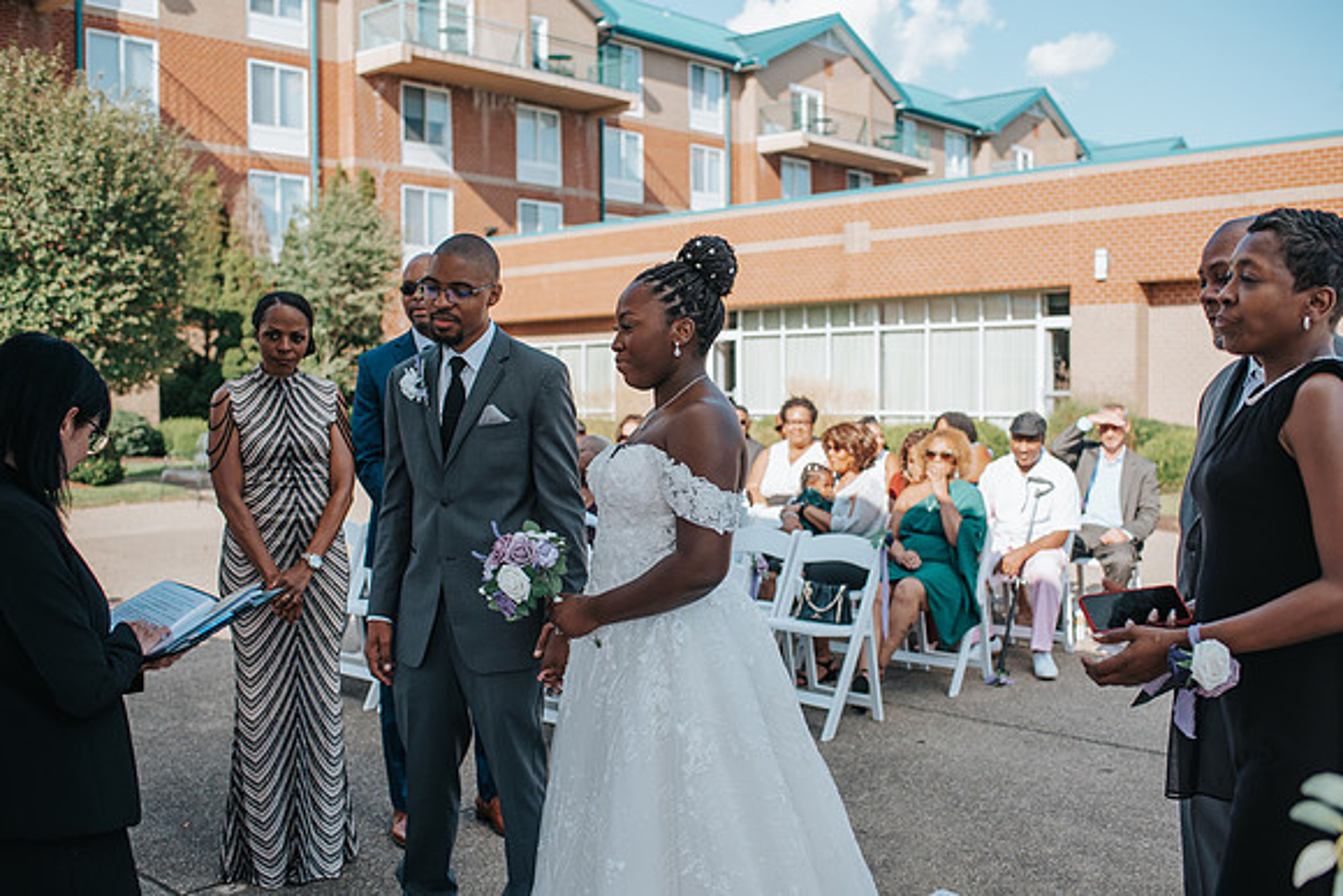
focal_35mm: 36
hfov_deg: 53.4
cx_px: 672
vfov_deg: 37.1
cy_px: 448
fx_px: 1334
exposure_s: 1/1250
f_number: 3.2
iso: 110
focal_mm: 35
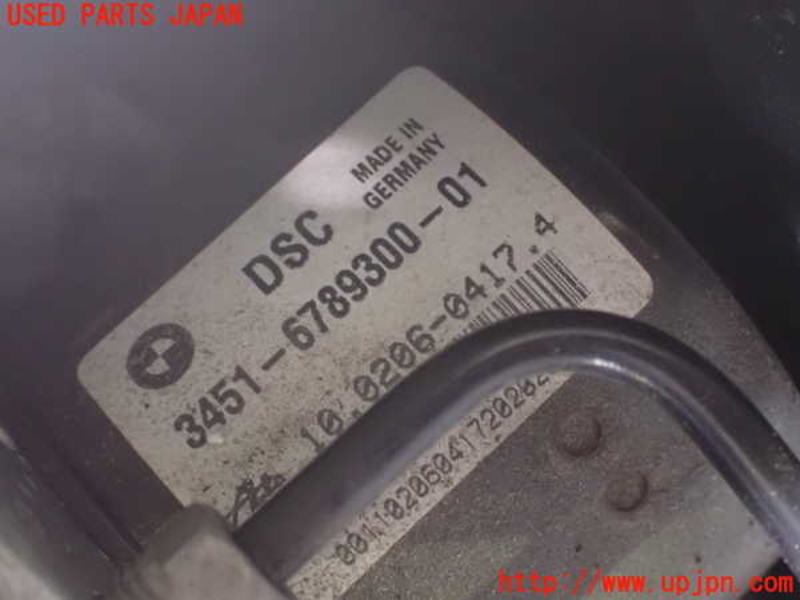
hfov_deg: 33.2
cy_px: 300
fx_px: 1340
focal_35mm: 58
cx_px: 400
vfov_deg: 25.2
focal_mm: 10.35
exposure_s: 1/13
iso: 1600
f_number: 3.5
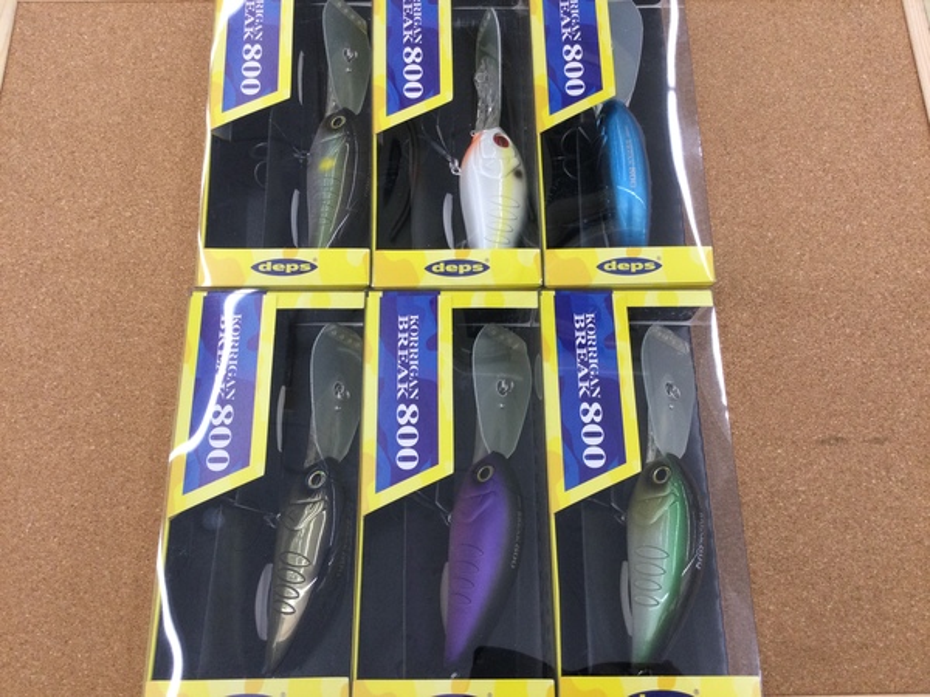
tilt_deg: -71.3
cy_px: 348
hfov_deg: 58.4
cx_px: 465
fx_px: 833
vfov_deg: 45.4
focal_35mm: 31
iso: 32
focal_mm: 3.3
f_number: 2.4
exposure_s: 1/40
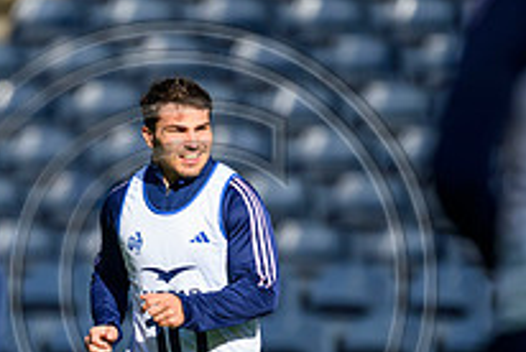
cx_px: 174
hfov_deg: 1.3
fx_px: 23045
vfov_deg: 0.9
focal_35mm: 1575
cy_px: 279
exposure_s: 1/8000
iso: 1250
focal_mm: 560
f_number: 4
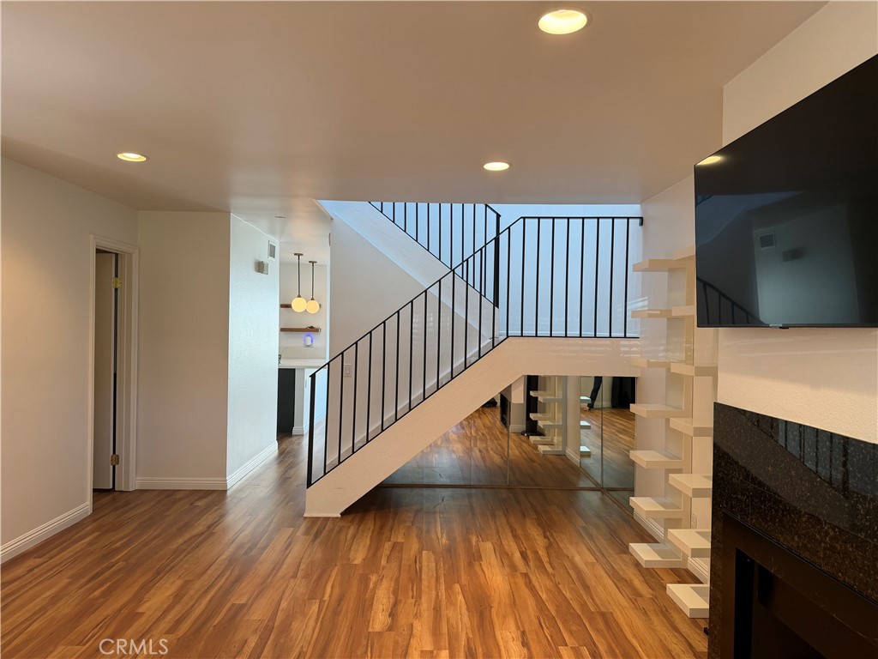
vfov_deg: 56.8
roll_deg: -0.8
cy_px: 330
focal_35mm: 24
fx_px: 609
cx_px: 439
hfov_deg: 71.6
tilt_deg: -1.2
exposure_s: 1/60
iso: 125
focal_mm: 6.76
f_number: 1.78
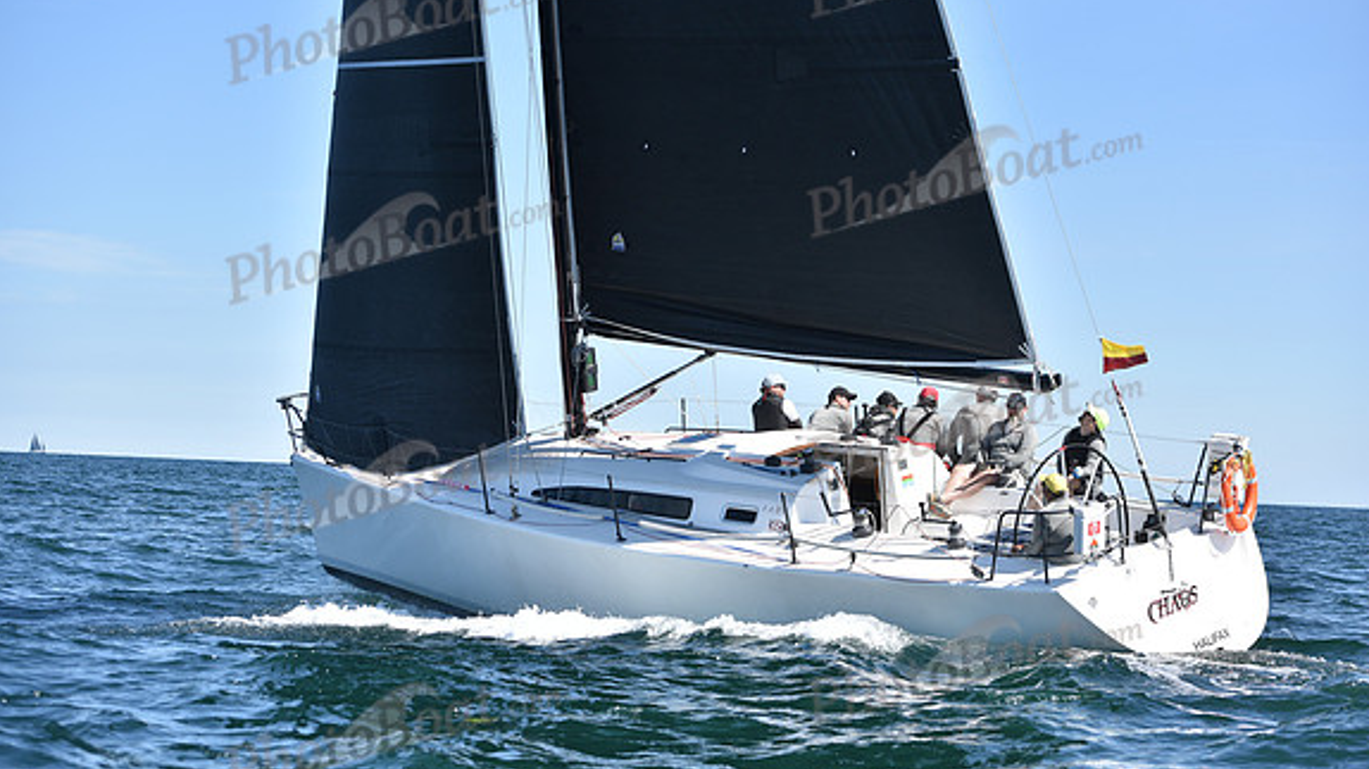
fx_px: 2685
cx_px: 686
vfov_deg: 16.3
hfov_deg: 28.6
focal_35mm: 74
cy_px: 332
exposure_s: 1/1600
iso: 250
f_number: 4.5
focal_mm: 70
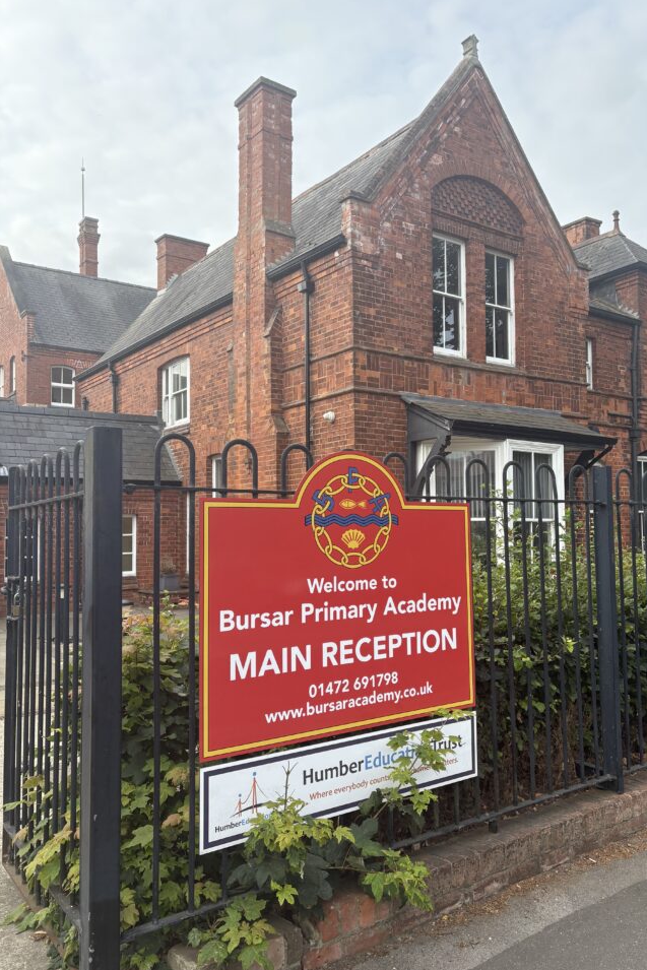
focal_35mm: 29
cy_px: 481
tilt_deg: +4.9
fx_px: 781
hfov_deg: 44.7
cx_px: 388
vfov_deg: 63.6
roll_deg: +1.4
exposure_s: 1/1239
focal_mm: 5.96
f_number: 1.6
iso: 50
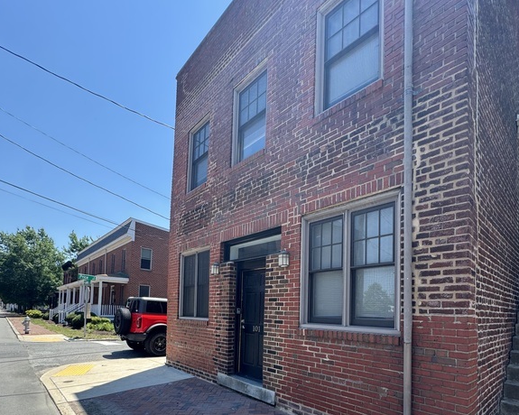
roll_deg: -1.5
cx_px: 263
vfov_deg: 67.1
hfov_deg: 83.3
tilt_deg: +2.8
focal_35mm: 19
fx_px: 292
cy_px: 303
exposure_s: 1/498
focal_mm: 2.22
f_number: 2.2
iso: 40
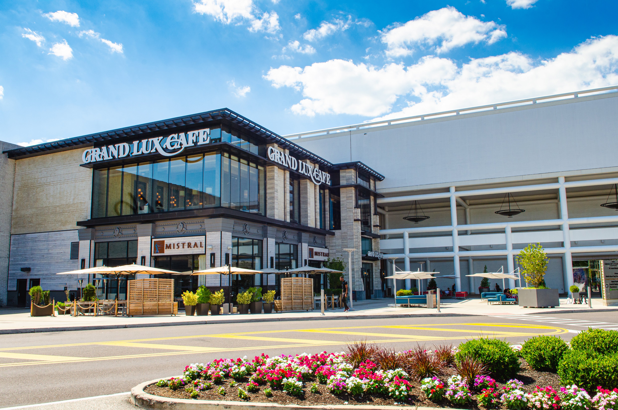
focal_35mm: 28
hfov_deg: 64.7
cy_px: 205
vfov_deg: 45.5
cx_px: 309
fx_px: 488
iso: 250
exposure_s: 1/160
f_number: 11
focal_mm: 19
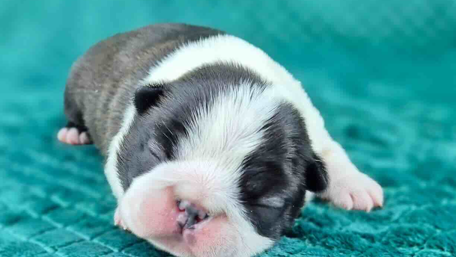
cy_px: 155
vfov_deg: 29.0
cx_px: 194
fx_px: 496
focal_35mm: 41
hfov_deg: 49.2
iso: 400
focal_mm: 5.4
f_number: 1.8
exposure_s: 1/359
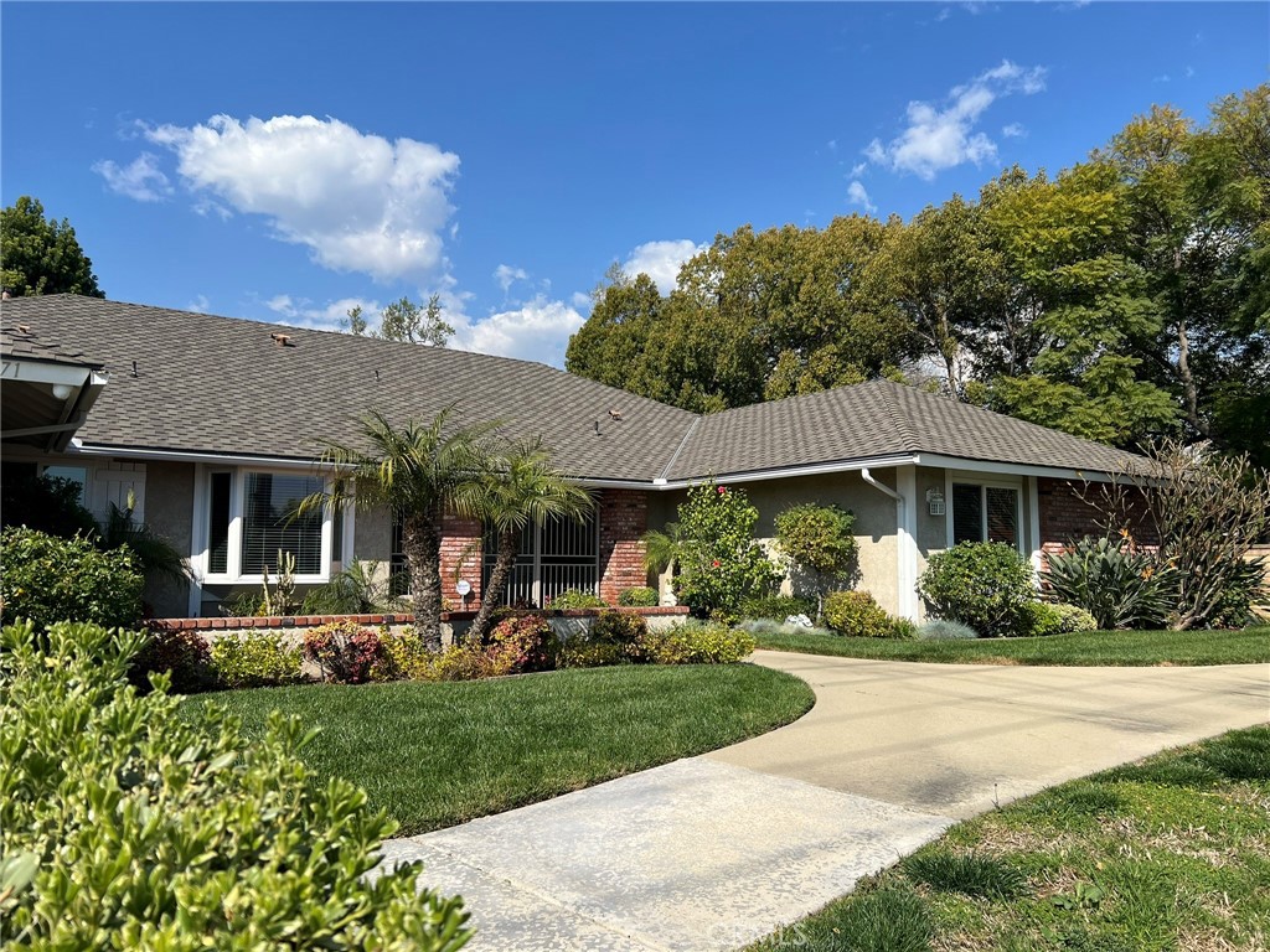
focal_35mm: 26
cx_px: 635
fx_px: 954
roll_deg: +0.0
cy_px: 476
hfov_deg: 67.3
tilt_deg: +3.8
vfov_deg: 53.1
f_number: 1.5
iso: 50
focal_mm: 5.7
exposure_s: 1/4115
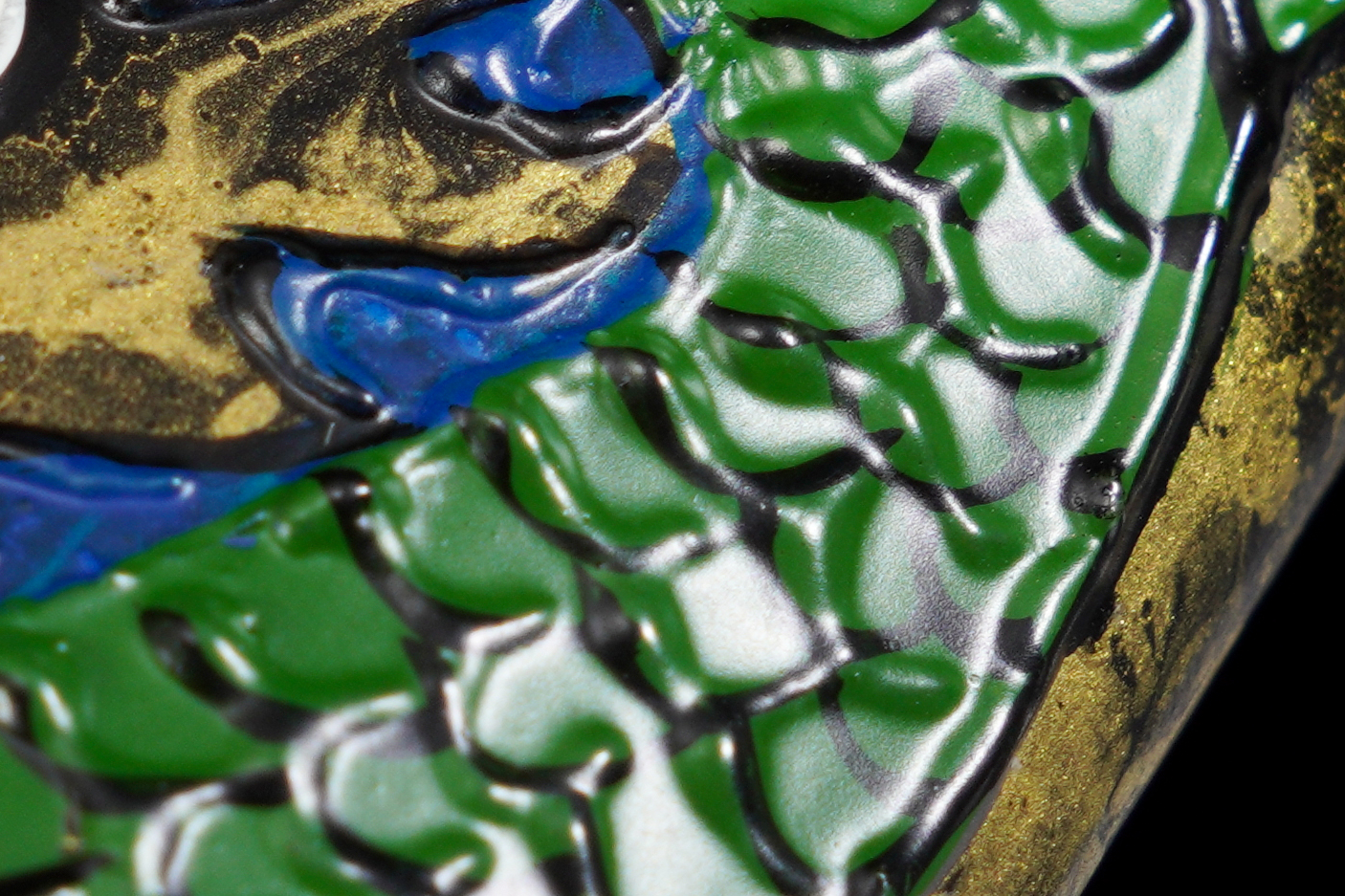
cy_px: 334
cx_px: 270
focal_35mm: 242
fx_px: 9039
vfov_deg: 5.7
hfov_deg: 8.5
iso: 100
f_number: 8
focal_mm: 37.8
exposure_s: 1/160
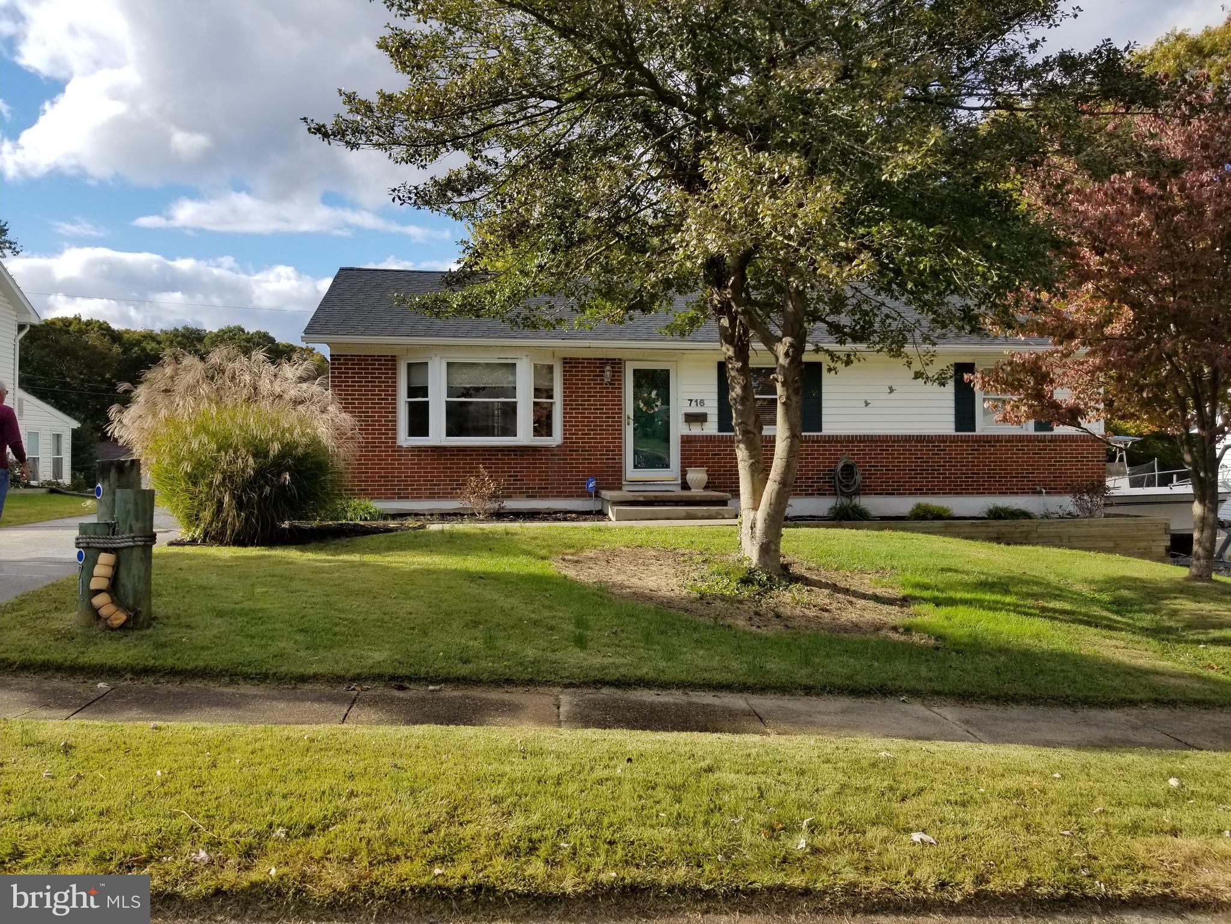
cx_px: 616
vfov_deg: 53.1
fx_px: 925
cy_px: 462
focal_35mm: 26
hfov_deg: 67.3
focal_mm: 4.25
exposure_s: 1/2227
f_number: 1.7
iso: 50
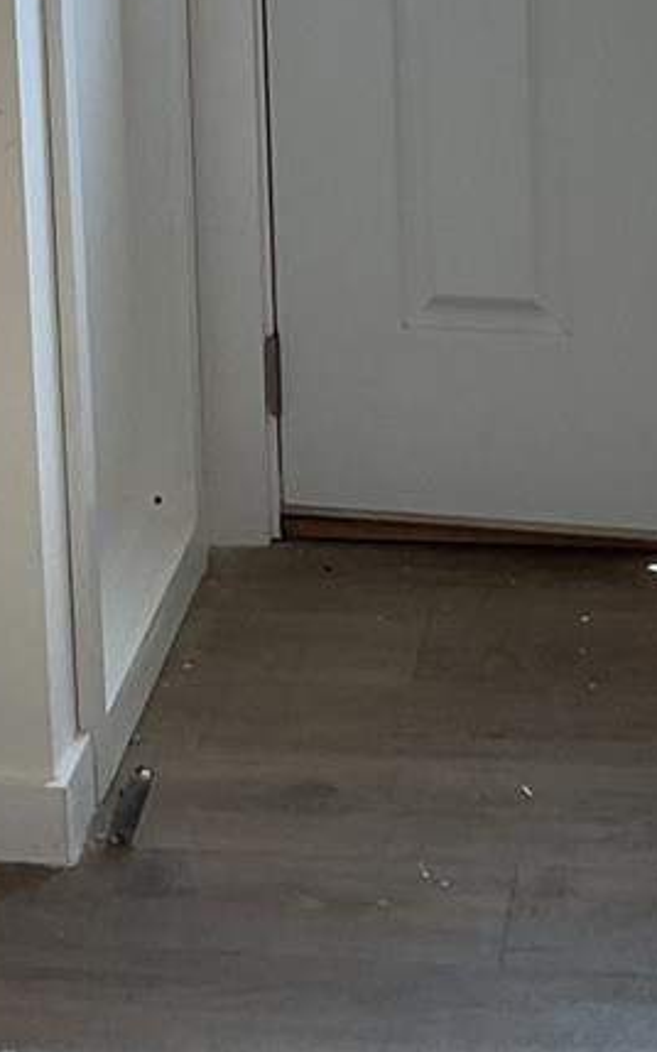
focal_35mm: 110
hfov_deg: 11.9
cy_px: -235
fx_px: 3152
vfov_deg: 17.9
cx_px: 201
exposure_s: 1/120
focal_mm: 3
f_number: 1.8
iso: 20
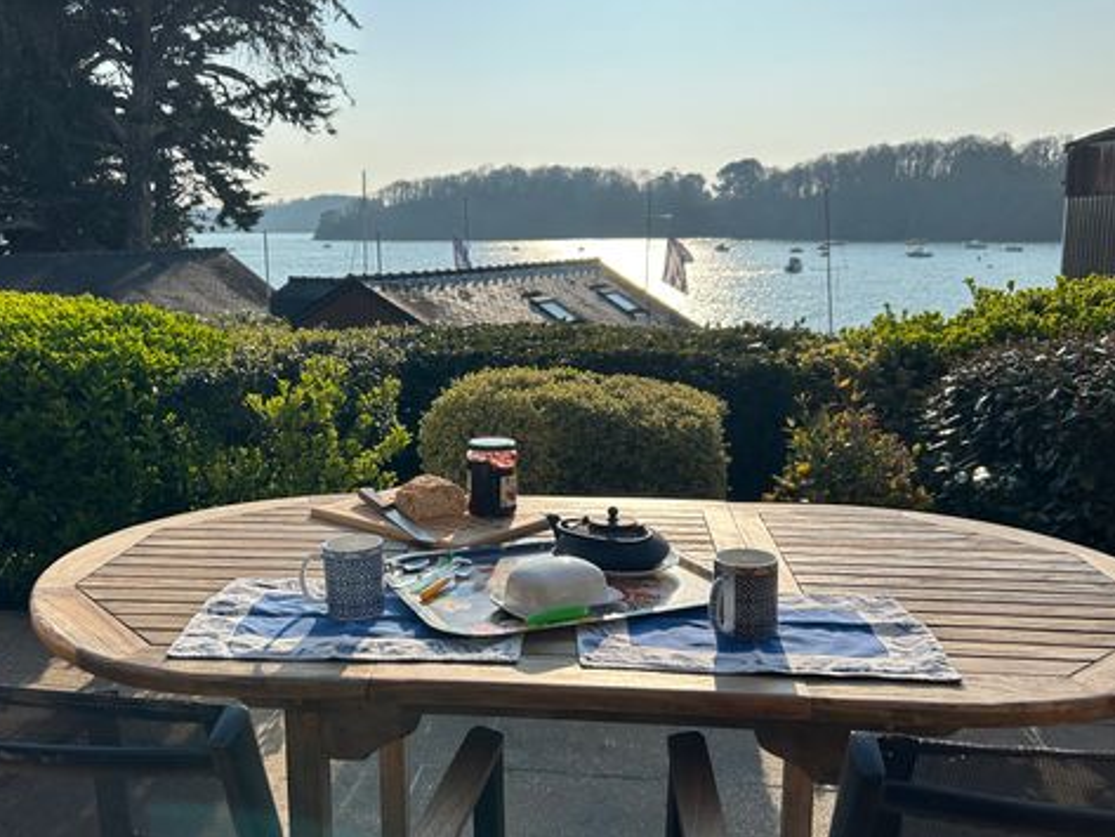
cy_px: 429
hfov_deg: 55.1
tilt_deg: -11.1
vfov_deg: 43.0
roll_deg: +1.0
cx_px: 481
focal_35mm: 33
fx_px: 1063
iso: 50
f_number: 1.5
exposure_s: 1/6211
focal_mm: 5.7
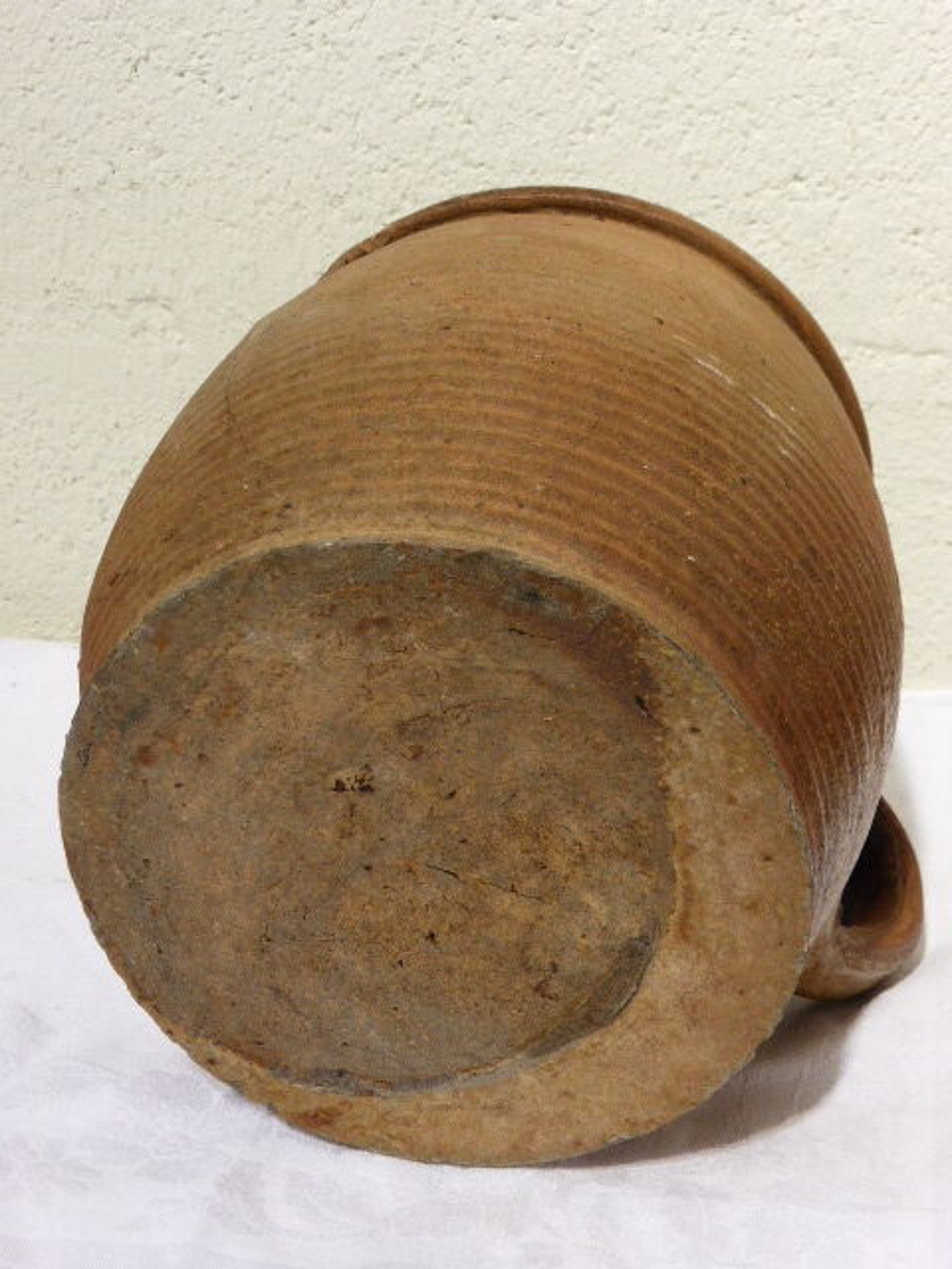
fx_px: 2567
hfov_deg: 21.0
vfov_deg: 27.8
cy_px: 634
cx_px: 476
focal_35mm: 70
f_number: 5
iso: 250
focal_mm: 12.5
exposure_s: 1/60
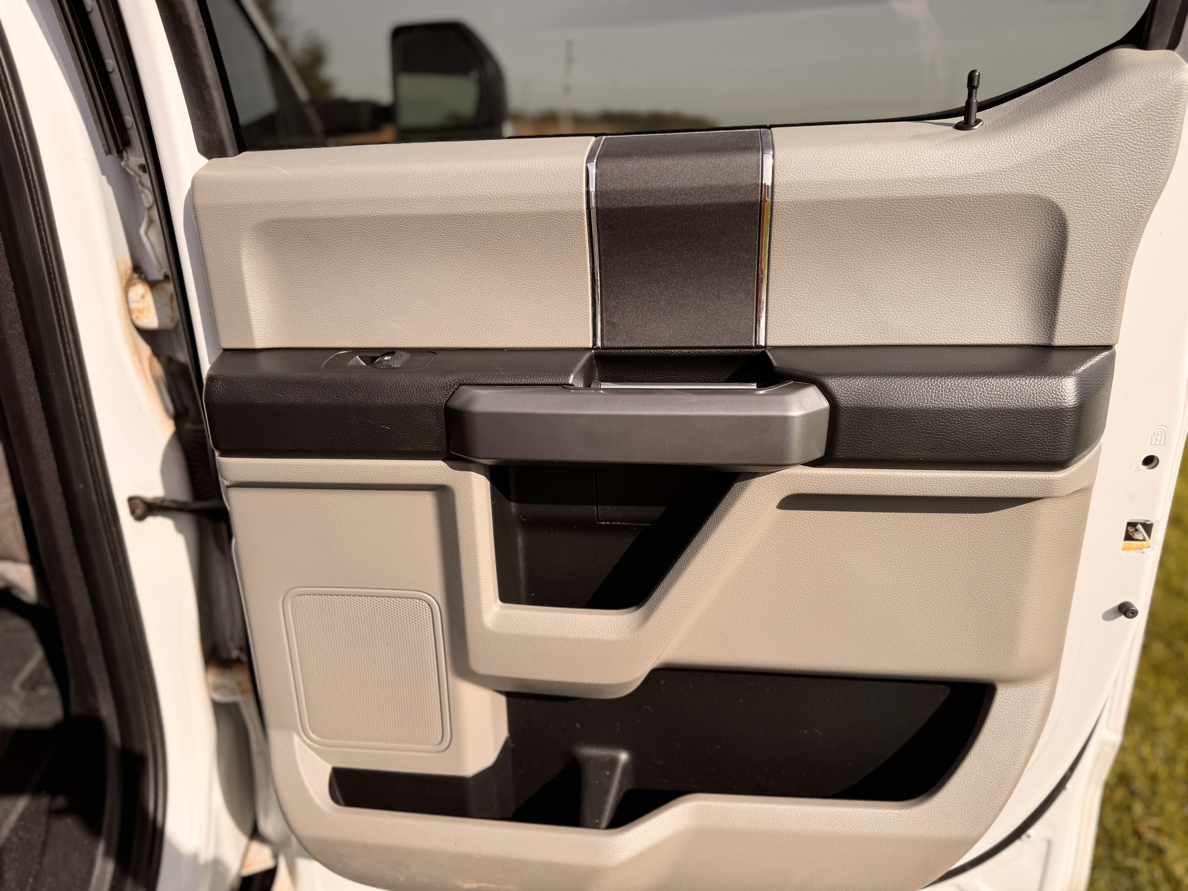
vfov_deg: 56.8
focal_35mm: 24
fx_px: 824
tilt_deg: -19.7
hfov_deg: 71.6
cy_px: 446
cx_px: 594
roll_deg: -2.1
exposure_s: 1/2174
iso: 80
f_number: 1.78
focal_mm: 6.76
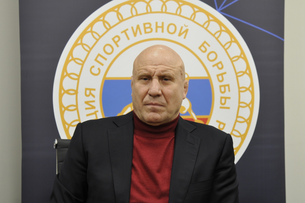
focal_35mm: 117
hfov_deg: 17.5
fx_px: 990
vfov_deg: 11.7
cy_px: 102
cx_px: 152
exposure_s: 1/60
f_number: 4
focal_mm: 78
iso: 640
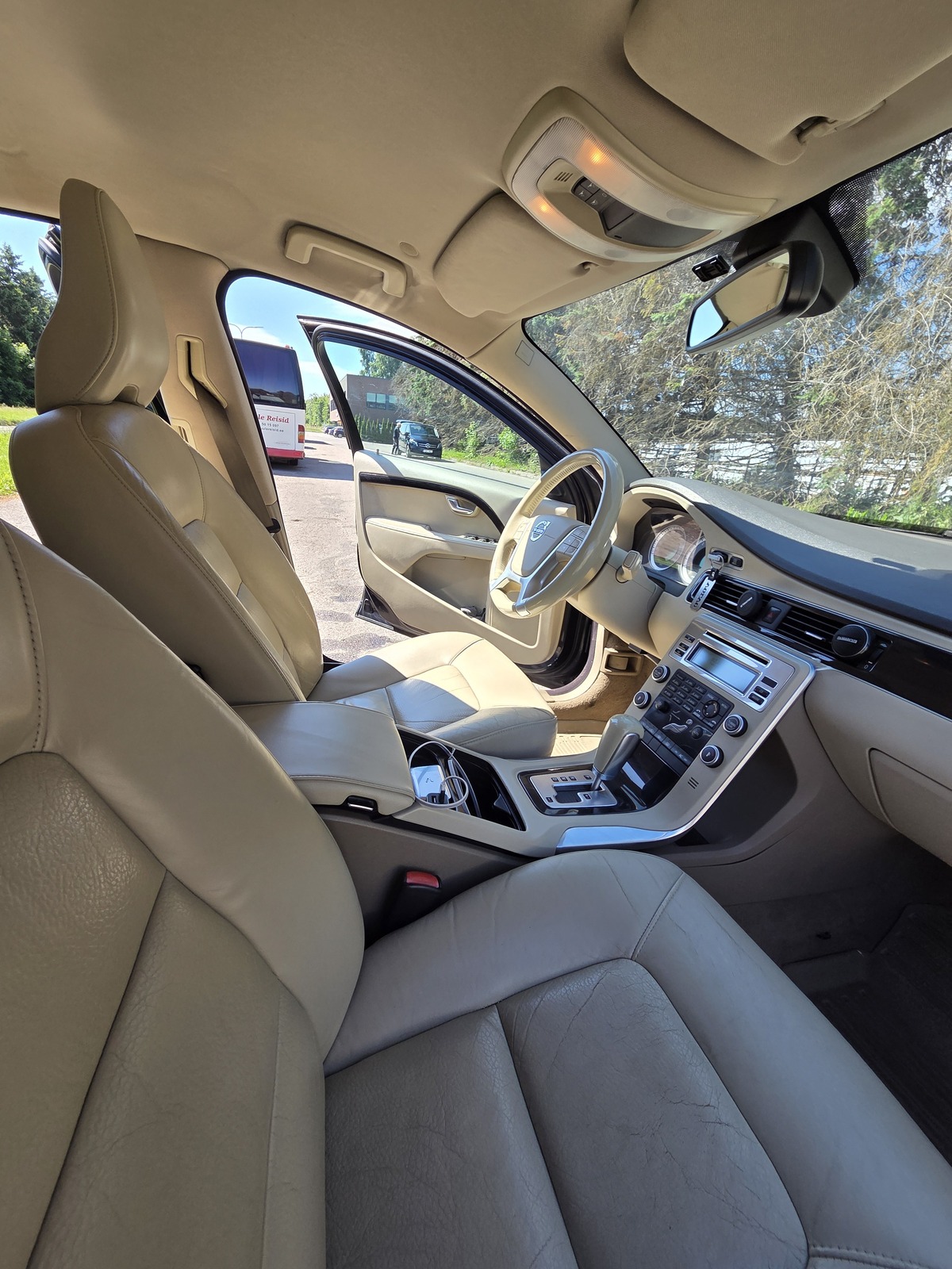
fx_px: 477
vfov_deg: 106.2
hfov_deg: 89.9
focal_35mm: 13
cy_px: 634
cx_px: 476
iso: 50
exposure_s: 1/443
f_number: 2.2
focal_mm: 2.2
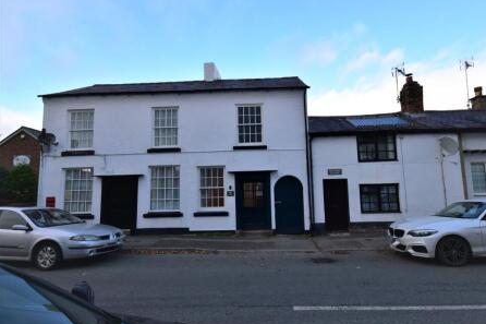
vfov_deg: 73.7
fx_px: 216
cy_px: 162
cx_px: 258
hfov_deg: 96.6
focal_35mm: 16
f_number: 10
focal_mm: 10
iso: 400
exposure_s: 1/200
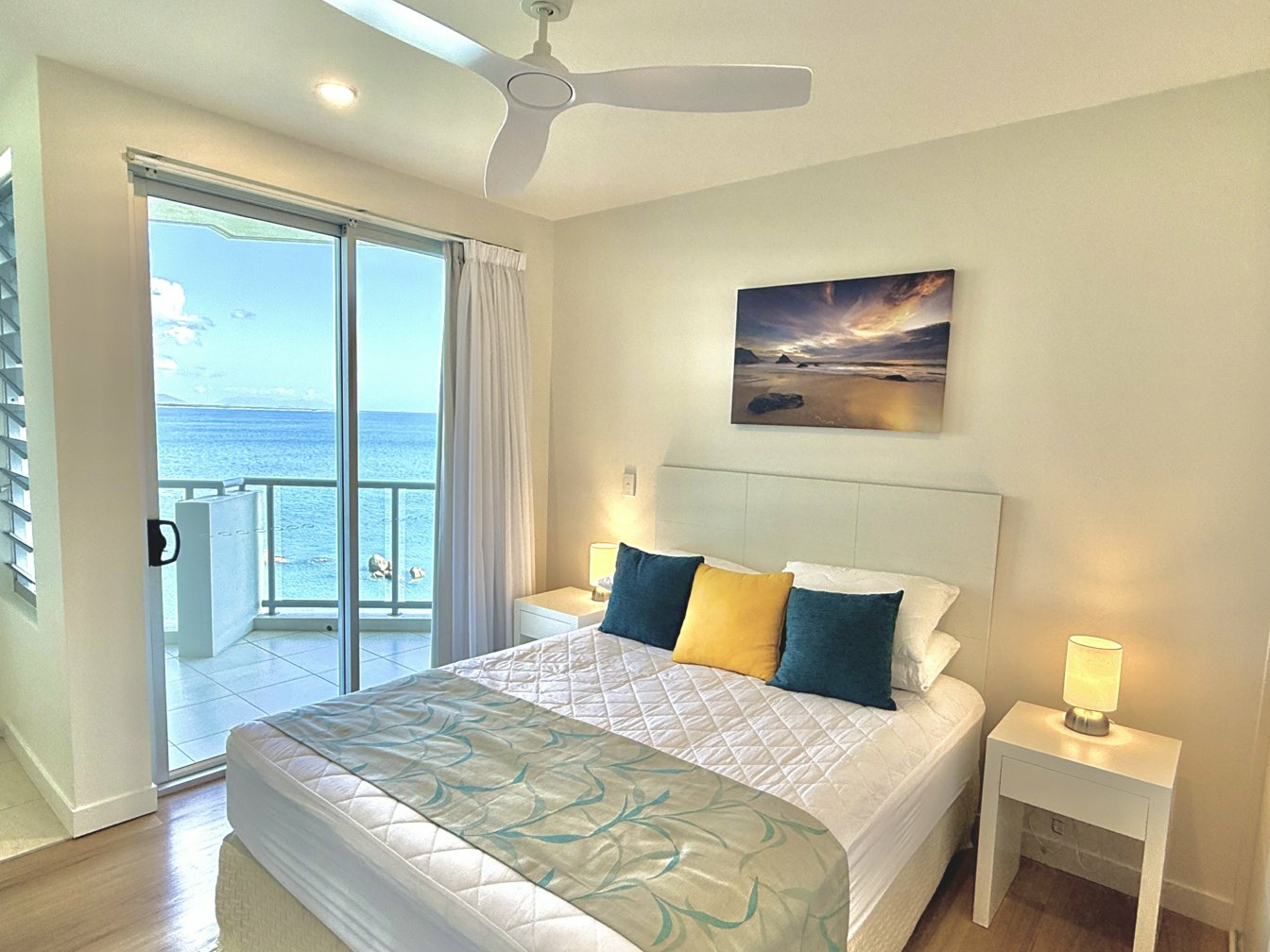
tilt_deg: -6.3
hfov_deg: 81.7
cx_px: 627
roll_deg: -1.9
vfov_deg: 65.9
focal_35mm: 20
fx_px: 734
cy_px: 495
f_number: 2.2
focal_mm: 2.22
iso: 64
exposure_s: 1/199
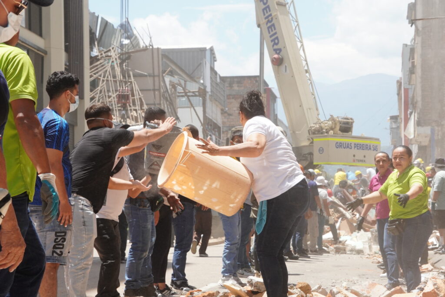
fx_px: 1261
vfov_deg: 13.4
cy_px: 148
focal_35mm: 102
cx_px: 222
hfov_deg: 20.0
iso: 1000
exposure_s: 1/800
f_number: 11
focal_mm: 68
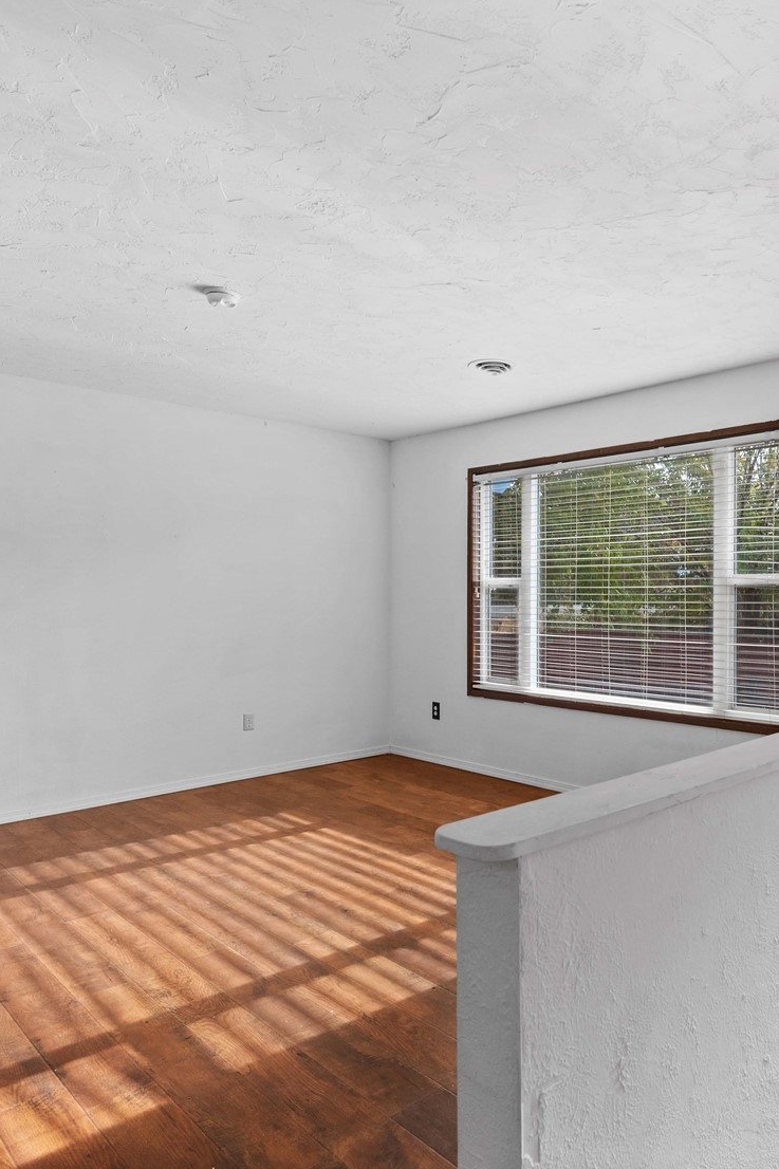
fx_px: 747
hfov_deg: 52.3
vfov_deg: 76.1
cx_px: 599
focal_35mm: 23
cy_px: 577
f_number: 7.1
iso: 200
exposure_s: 1/50
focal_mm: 15
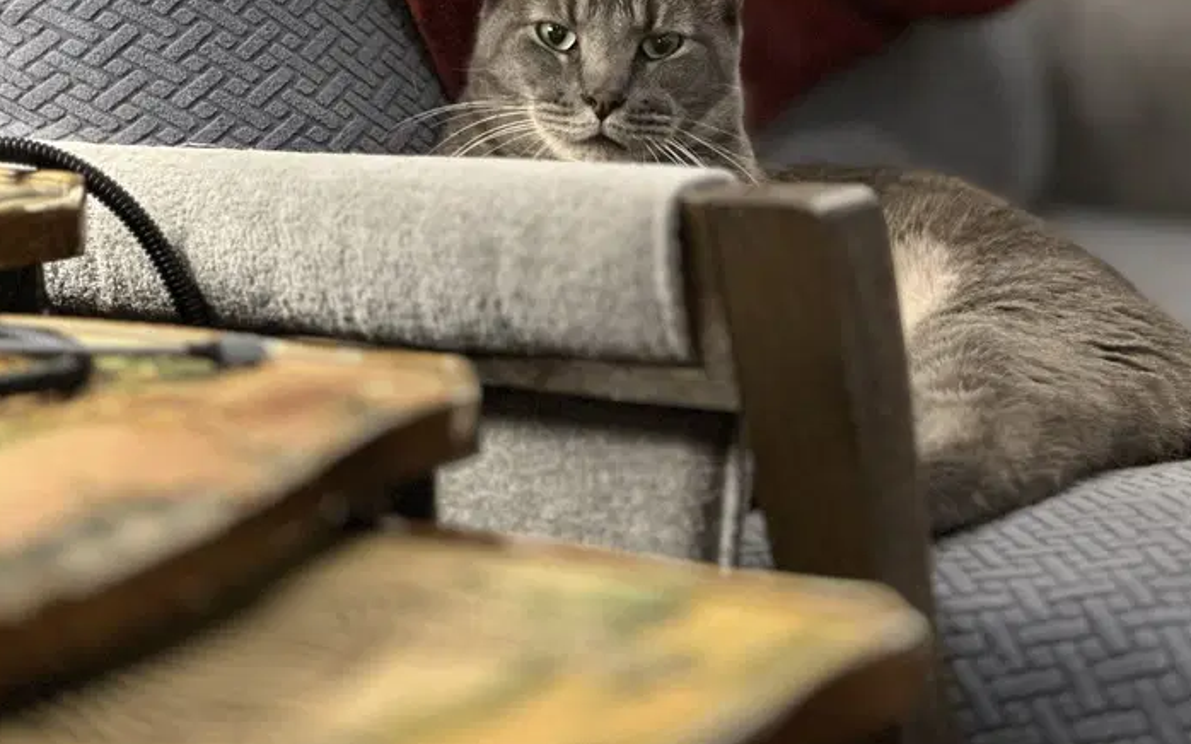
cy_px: 181
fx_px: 3797
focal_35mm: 117
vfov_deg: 11.2
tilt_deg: -9.8
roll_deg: +1.0
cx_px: 766
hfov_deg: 17.8
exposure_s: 1/15
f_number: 2.8
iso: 800
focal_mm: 9
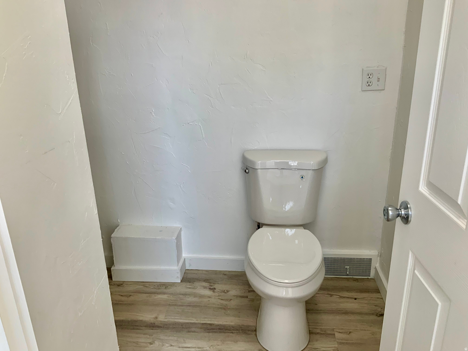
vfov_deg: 48.2
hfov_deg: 61.7
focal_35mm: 29
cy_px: 176
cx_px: 234
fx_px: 392
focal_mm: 3
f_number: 1.8
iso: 40
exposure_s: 1/120
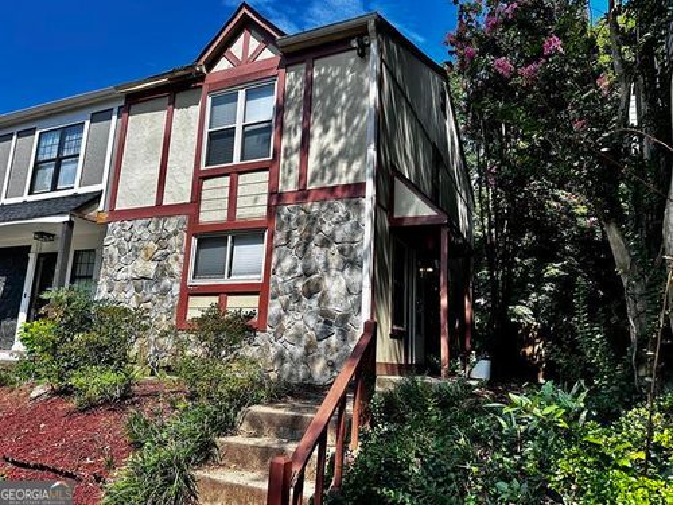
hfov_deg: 71.6
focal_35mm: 24
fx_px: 467
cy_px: 252
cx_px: 336
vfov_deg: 56.8
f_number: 1.78
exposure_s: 1/3472
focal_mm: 6.86
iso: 80
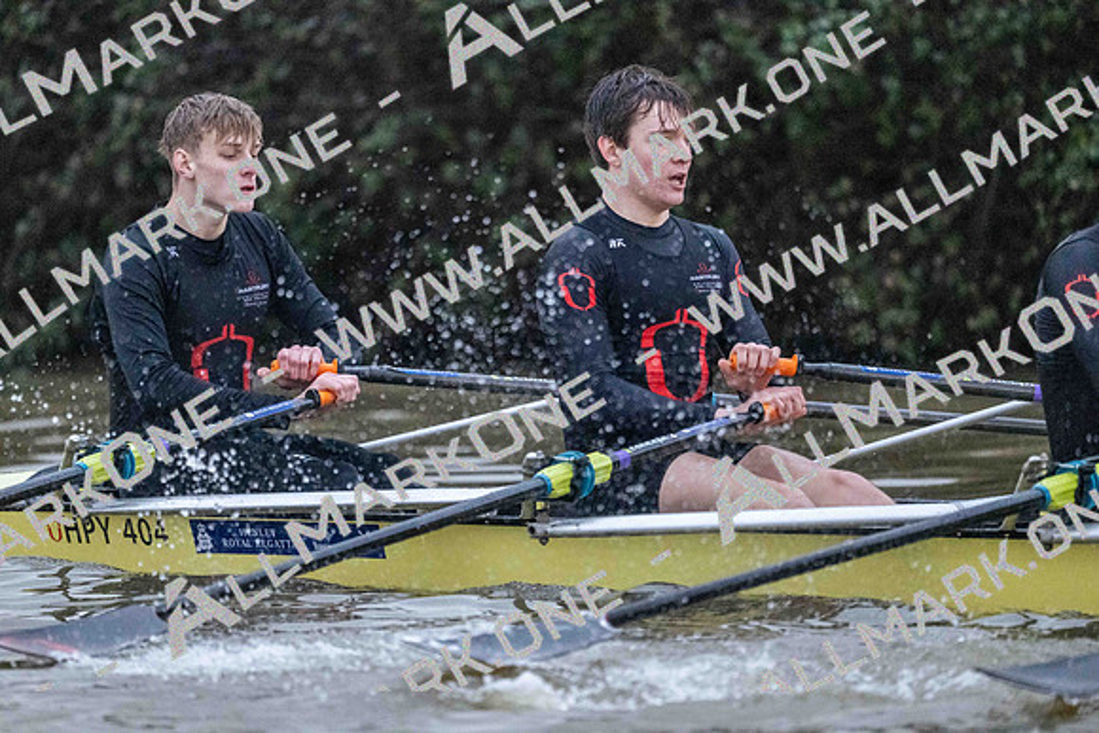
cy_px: 366
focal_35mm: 400
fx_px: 12213
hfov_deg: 5.2
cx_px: 550
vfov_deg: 3.4
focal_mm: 400
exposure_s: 1/1600
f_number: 4.5
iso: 18000
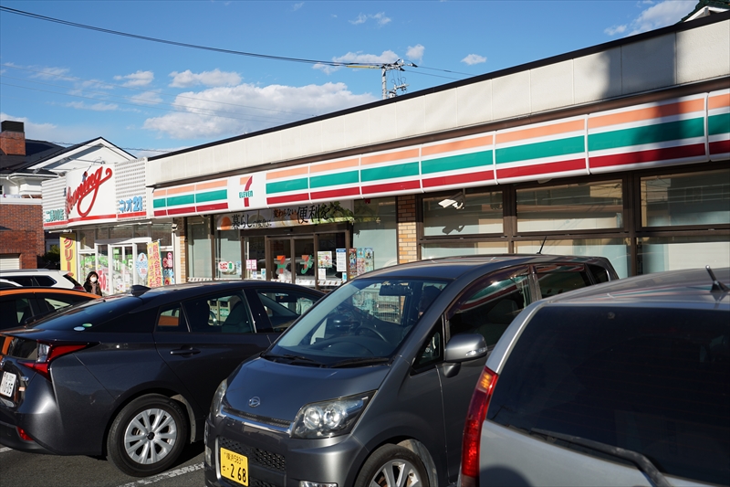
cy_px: 244
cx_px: 365
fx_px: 710
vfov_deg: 37.8
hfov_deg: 54.4
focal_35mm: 35
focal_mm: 35
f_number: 4
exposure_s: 1/1250
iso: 100
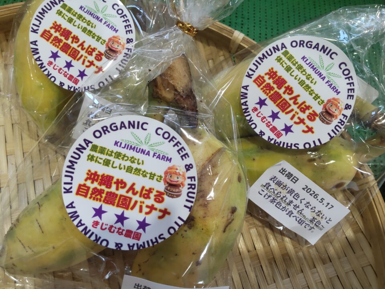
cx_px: 192
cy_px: 144
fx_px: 267
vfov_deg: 56.8
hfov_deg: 71.6
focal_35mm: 24
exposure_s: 1/60
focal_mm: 3.43
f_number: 2
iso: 133
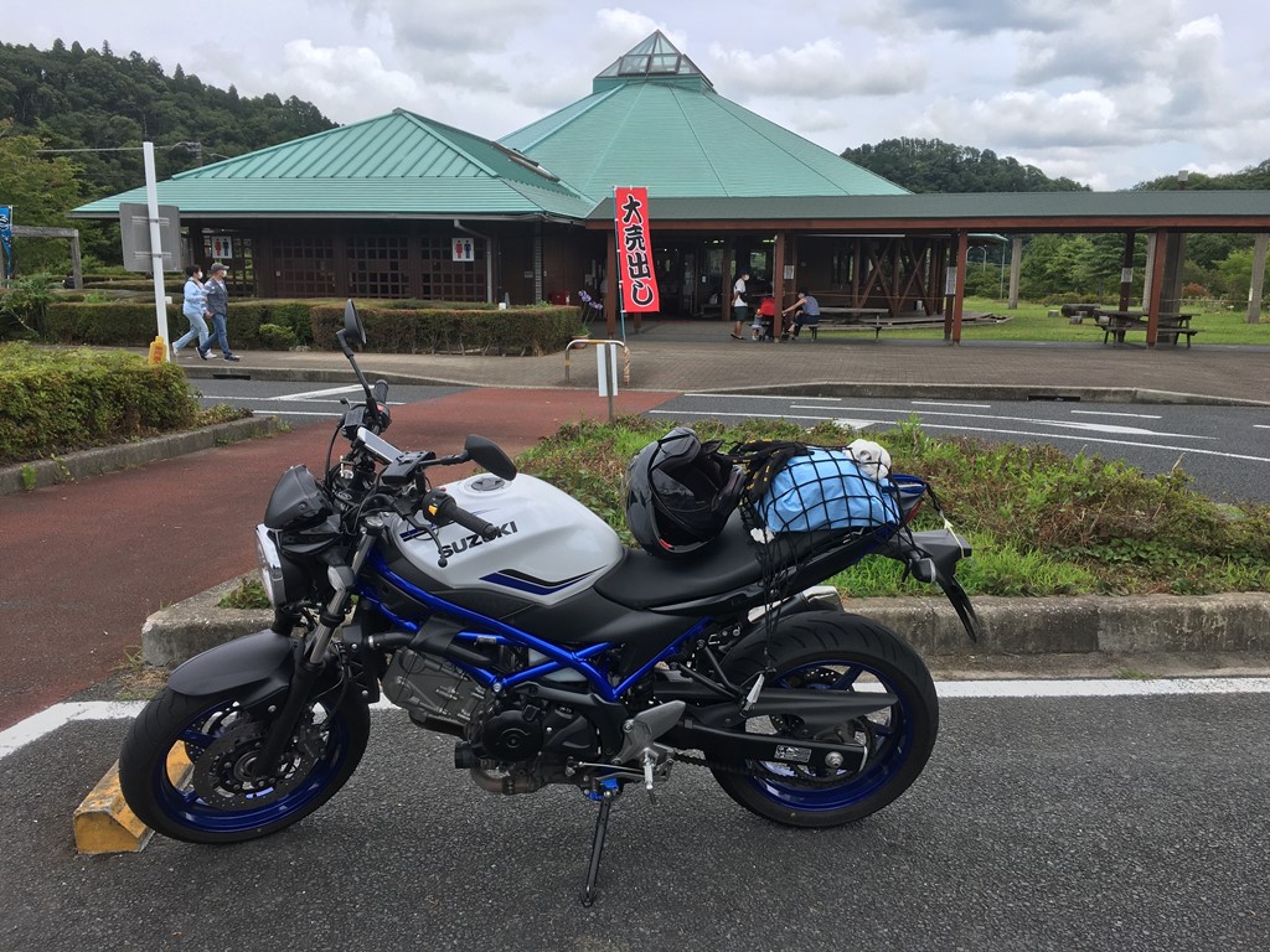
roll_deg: +1.3
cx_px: 635
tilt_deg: -9.7
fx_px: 1064
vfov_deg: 48.2
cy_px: 476
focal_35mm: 29
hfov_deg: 61.7
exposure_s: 1/905
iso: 25
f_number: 2.2
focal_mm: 4.15
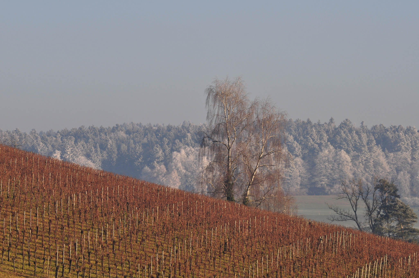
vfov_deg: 4.2
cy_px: 139
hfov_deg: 6.3
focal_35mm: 330
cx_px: 210
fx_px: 3836
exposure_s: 1/250
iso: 200
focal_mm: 220
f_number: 10
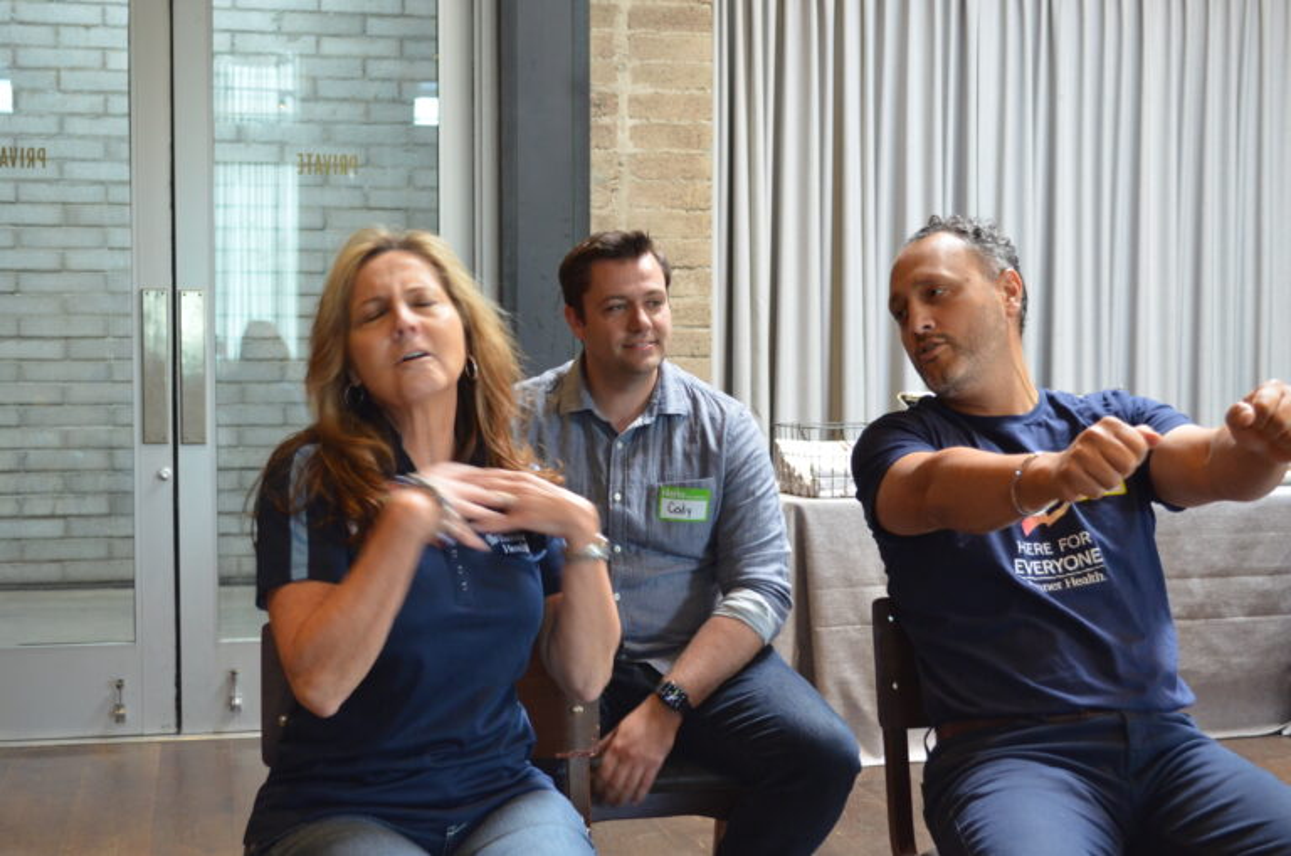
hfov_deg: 38.9
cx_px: 646
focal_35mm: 51
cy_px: 428
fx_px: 1825
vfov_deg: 26.4
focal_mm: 34
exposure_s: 1/40
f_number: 5
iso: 1600
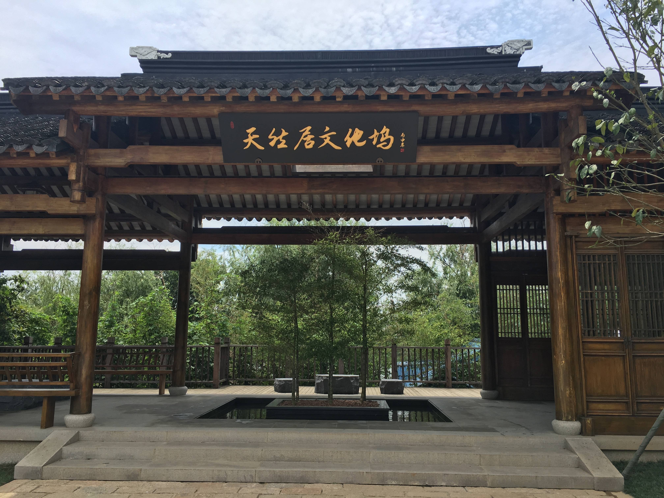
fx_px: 556
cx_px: 332
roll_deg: -0.9
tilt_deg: +8.9
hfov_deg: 61.7
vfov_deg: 48.2
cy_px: 249
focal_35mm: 29
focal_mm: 4.15
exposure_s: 1/1040
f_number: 2.2
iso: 25
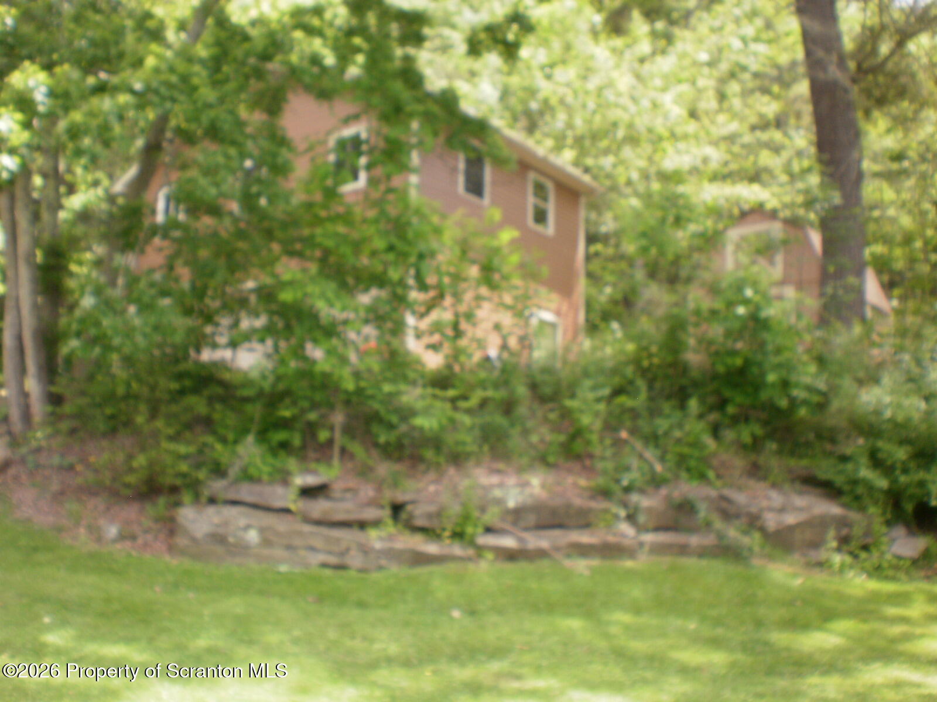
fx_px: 974
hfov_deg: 51.4
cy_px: 351
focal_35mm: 36
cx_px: 468
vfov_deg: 39.7
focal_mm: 6.3
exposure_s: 1/80
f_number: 4.6
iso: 100
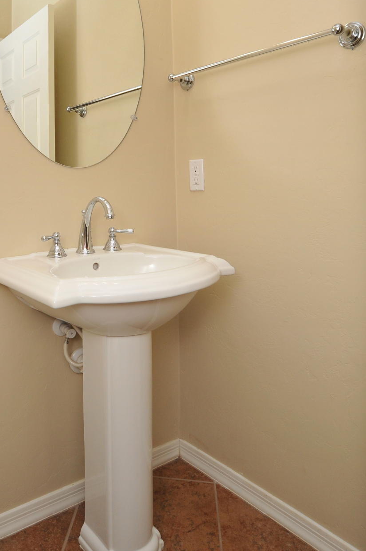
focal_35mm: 29
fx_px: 443
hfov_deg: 43.2
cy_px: 186
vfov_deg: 62.2
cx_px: 82
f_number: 13
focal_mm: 18
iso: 1000
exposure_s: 1/50
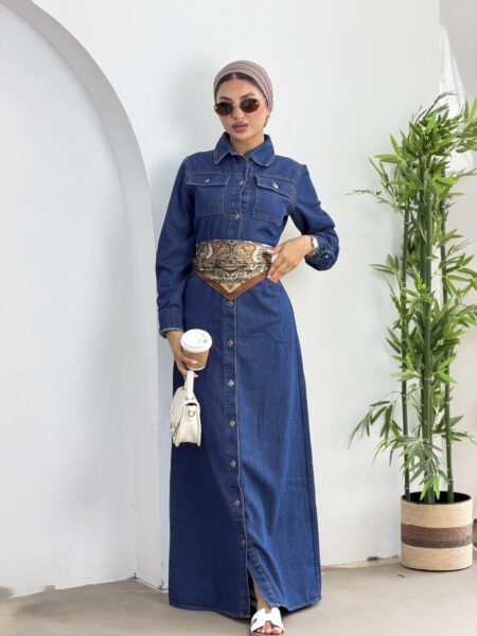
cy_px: 318
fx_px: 1837
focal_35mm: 100
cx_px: 238
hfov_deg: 14.8
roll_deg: +1.3
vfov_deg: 19.6
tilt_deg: -6.1
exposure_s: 1/100
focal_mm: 16.89
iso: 64
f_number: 2.8
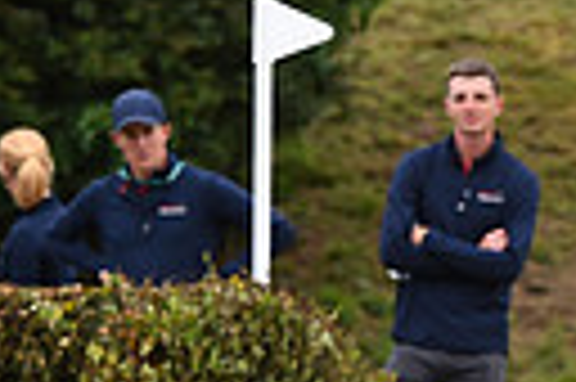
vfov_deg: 1.8
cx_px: 855
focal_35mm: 746
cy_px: 768
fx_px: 11921
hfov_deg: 2.8
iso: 450
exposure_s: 1/800
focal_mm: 165
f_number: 5
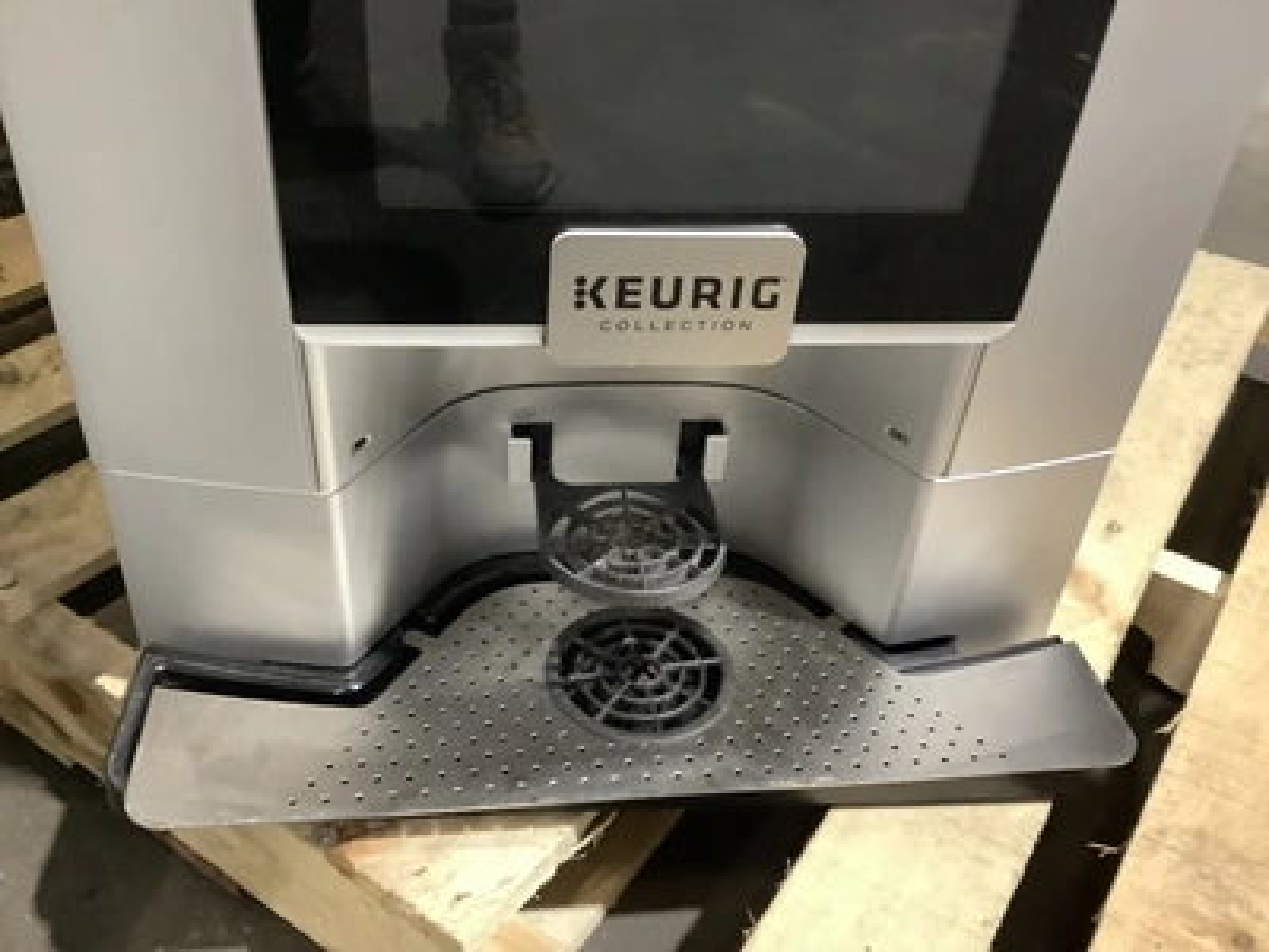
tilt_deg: -36.9
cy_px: 476
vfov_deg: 45.4
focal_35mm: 31
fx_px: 1136
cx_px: 634
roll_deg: -2.4
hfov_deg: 58.4
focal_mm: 3.3
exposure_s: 1/40
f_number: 2.4
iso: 400
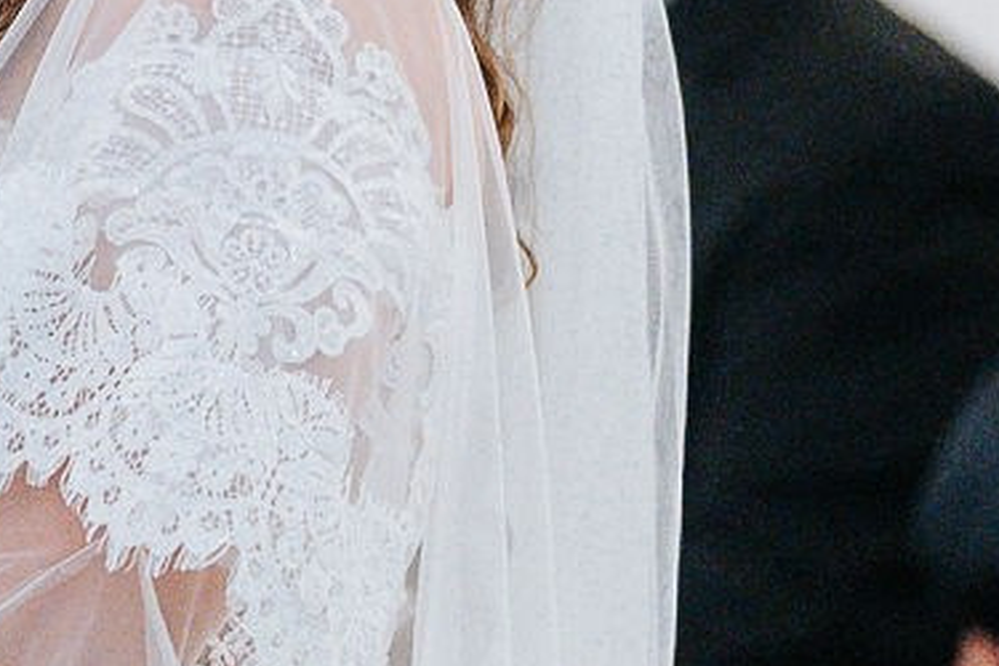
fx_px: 24224
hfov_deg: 2.3
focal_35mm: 873
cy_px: -16
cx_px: -1608
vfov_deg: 1.6
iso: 2500
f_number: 1.8
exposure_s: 1/320
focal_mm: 135
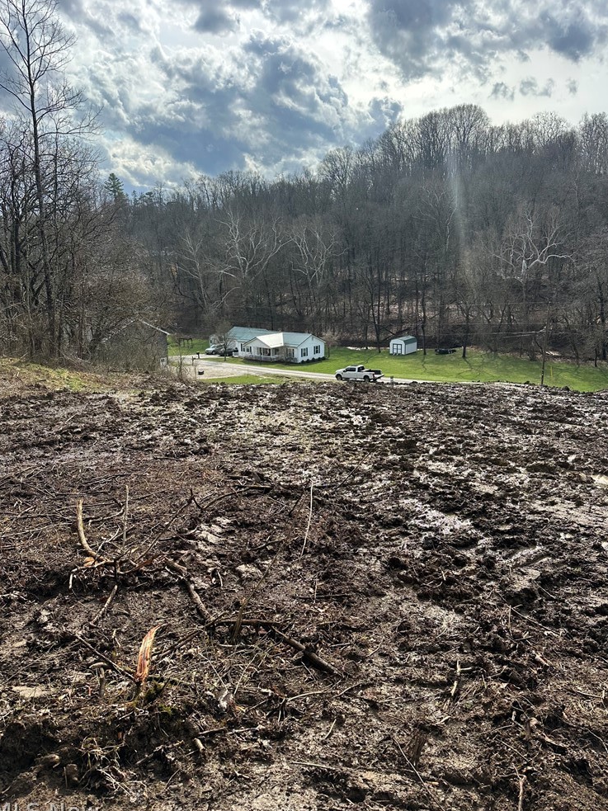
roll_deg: +1.4
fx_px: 586
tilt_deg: -14.7
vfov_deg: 69.4
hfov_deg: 54.9
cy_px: 408
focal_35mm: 25
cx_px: 303
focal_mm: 6.86
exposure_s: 1/2809
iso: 80
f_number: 1.78
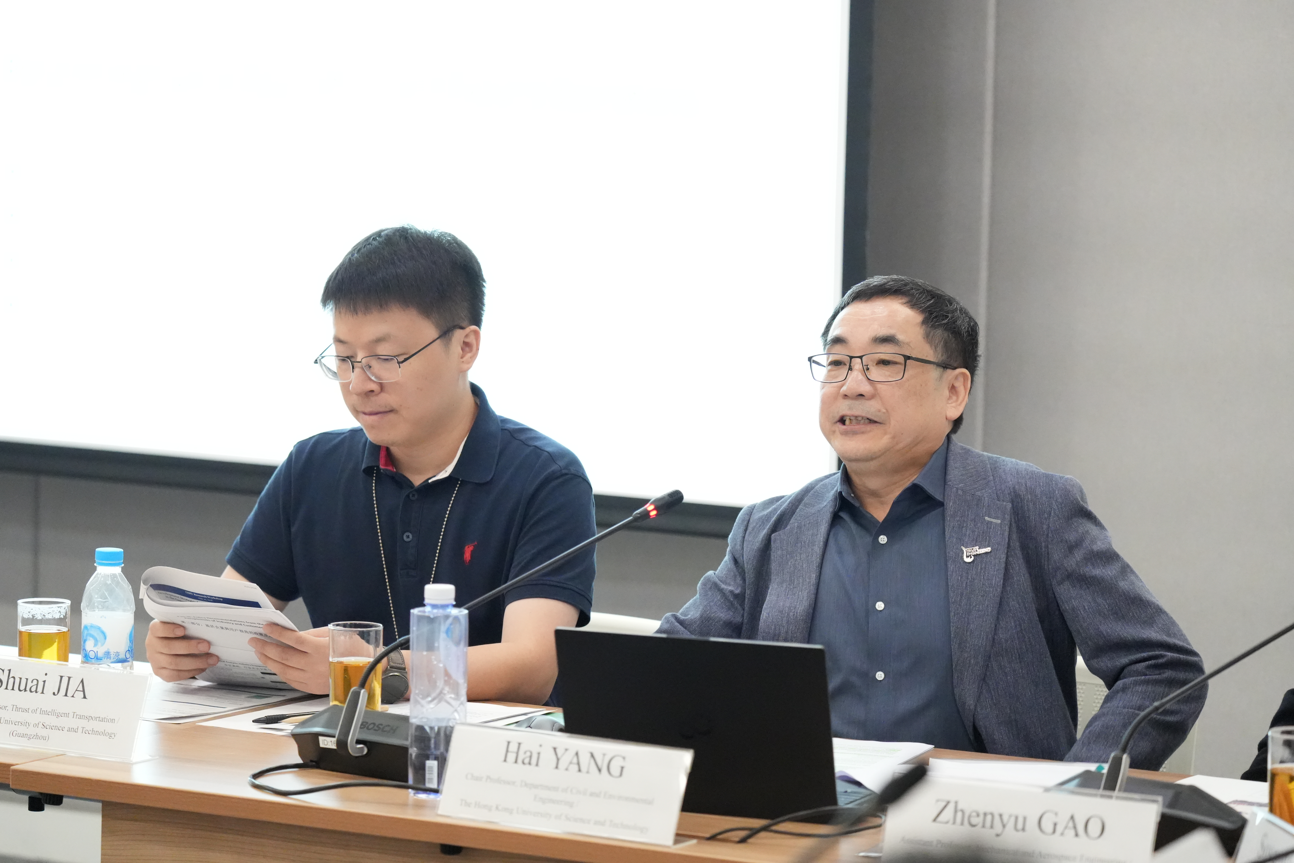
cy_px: 432
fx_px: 4852
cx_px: 647
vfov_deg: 10.2
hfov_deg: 15.2
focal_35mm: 135
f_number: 4
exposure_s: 1/320
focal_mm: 135
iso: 12800
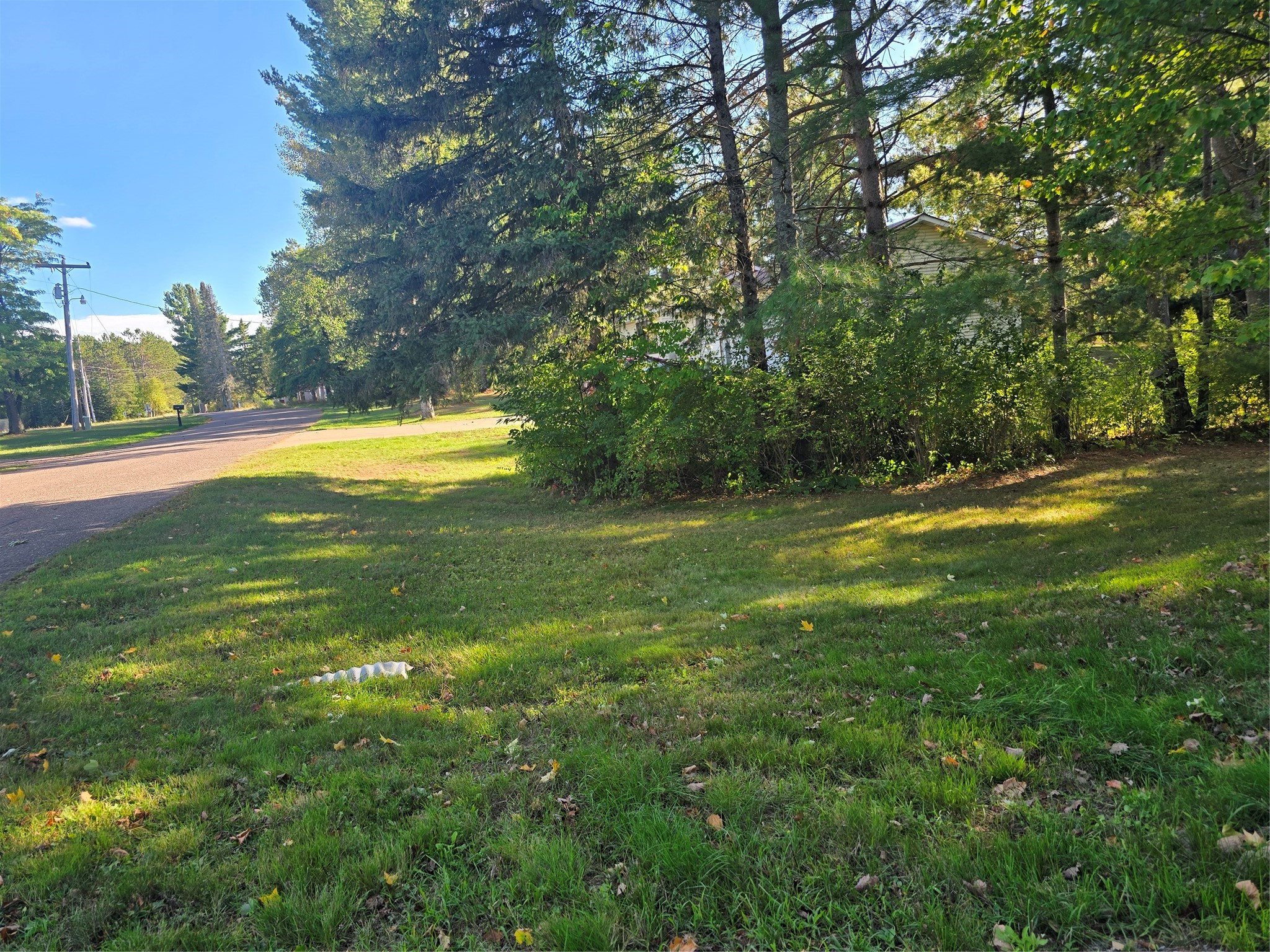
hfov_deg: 73.9
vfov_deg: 58.9
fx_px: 844
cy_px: 476
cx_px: 635
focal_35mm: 23
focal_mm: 6.3
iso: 12
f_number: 1.7
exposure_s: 1/200
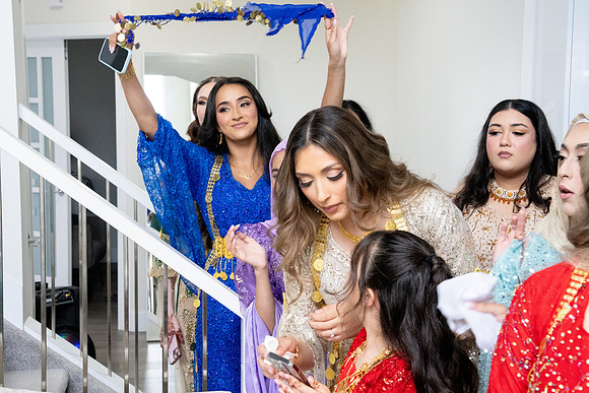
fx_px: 1031
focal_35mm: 63
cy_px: 196
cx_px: 294
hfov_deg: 31.9
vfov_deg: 21.6
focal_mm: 63
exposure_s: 1/160
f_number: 9
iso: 6400
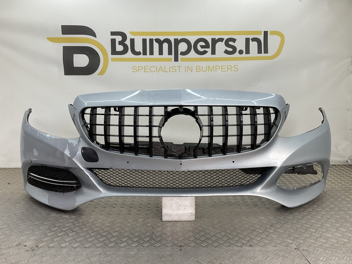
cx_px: 176
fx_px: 295
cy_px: 132
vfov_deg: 48.2
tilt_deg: -9.3
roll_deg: -0.9
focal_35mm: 29
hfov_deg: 61.7
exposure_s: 1/141
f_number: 1.8
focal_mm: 3
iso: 16
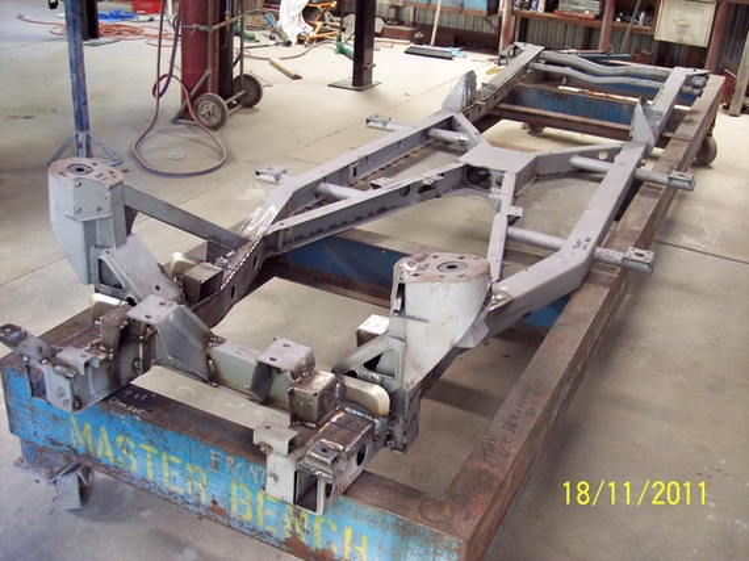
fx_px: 844
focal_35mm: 39
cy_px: 280
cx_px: 374
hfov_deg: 47.9
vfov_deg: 36.8
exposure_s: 1/10
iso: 200
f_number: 3.4
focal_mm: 8
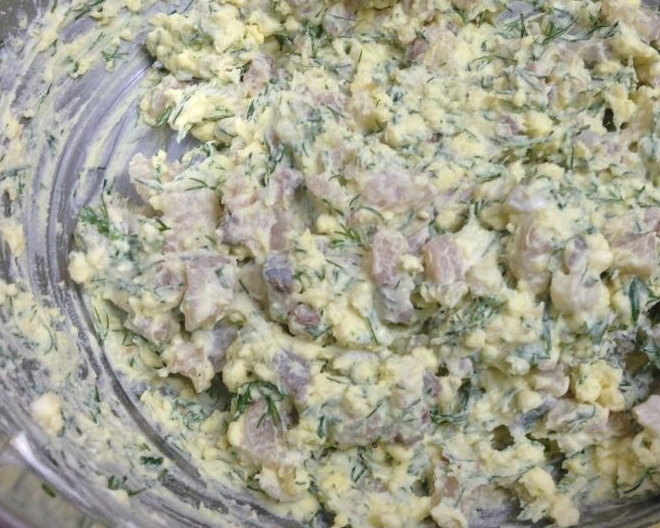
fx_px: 977
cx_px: 403
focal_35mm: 50
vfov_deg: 30.1
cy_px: 203
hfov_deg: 37.2
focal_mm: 4.12
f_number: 2.4
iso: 50
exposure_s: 1/20
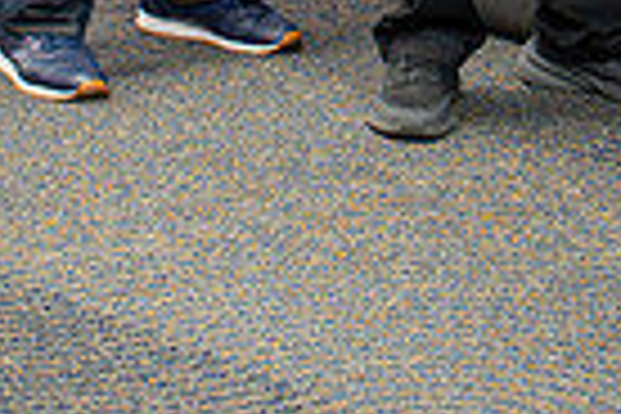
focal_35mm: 278
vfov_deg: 4.8
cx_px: 567
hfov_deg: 7.4
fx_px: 4795
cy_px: -544
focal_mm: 85
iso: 2000
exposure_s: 1/160
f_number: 2.2
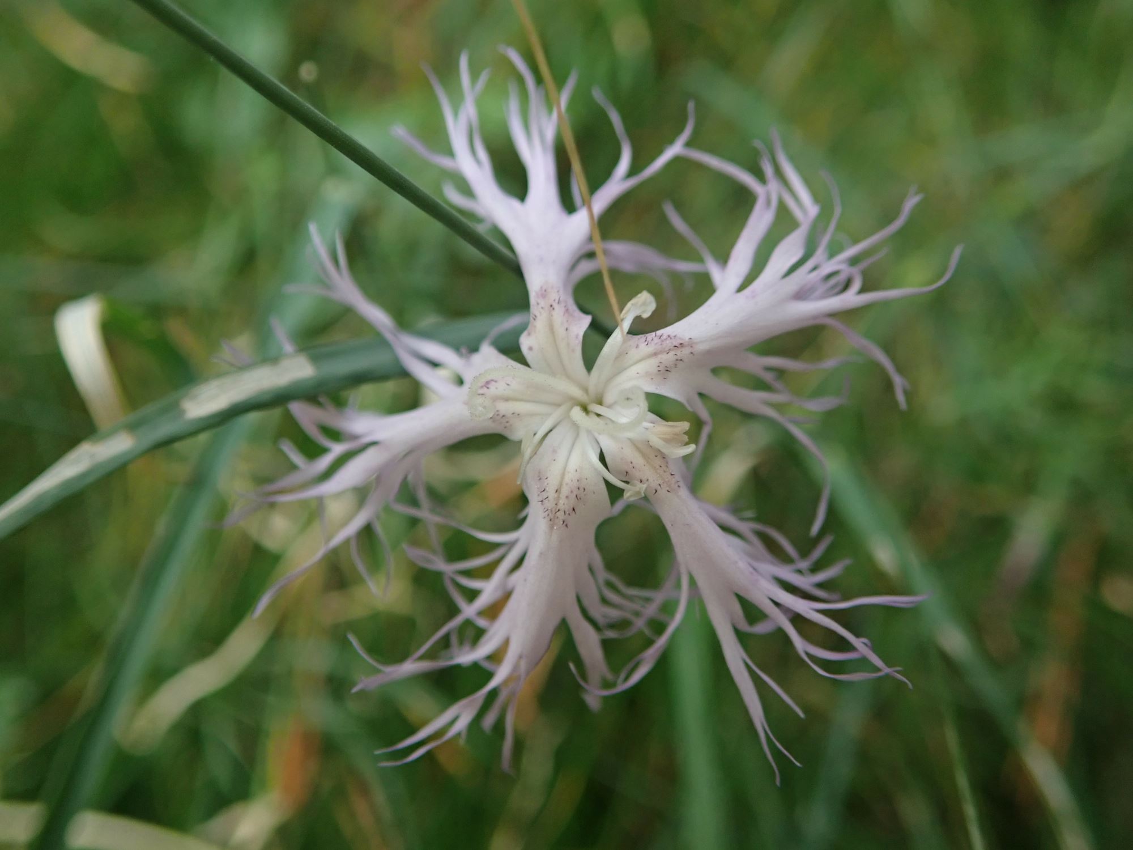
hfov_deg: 60.0
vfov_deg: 46.8
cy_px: 425
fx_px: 982
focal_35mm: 30
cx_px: 566
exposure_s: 1/125
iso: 250
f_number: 2.3
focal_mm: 5.5
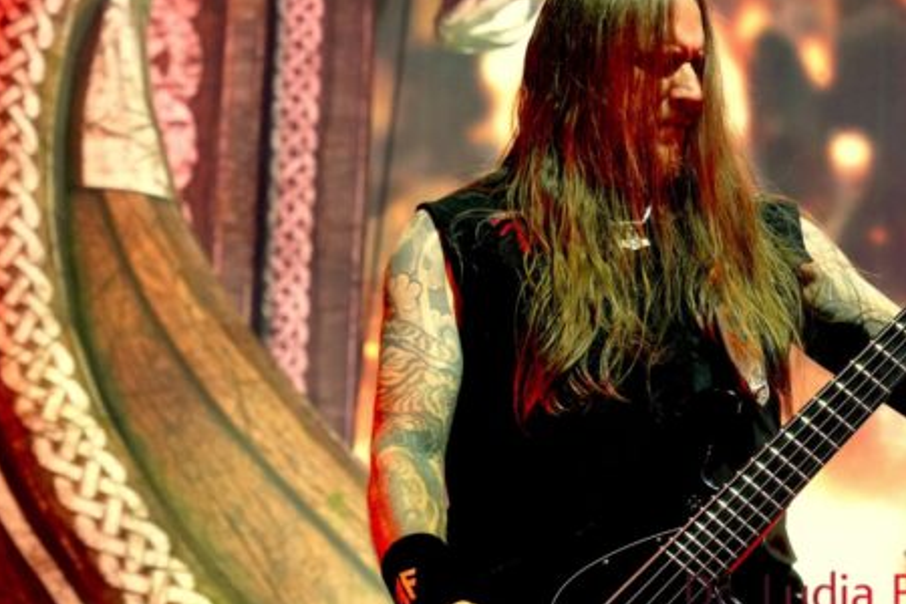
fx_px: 5159
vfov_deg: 6.7
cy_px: 252
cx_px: 554
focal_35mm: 205
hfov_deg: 10.0
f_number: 5
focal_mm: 80
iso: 2500
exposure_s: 1/160
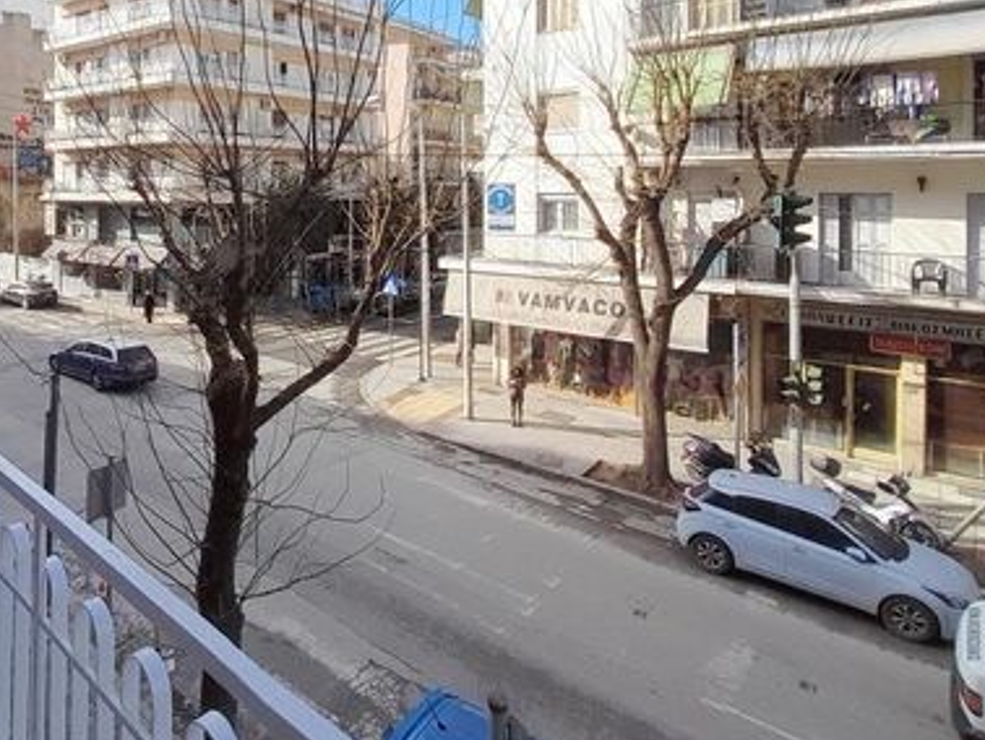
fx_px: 626
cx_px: 271
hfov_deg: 72.1
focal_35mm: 22
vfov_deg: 58.4
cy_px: 198
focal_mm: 1.13
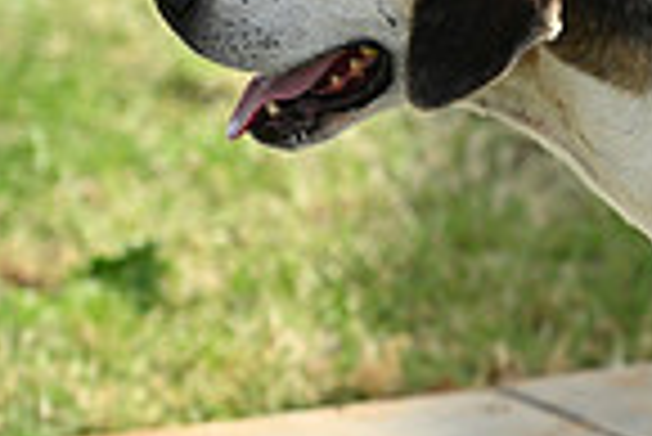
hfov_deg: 4.1
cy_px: 285
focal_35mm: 499
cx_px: 1214
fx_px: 9046
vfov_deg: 2.8
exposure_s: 1/1000
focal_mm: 125
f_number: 4.5
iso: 250
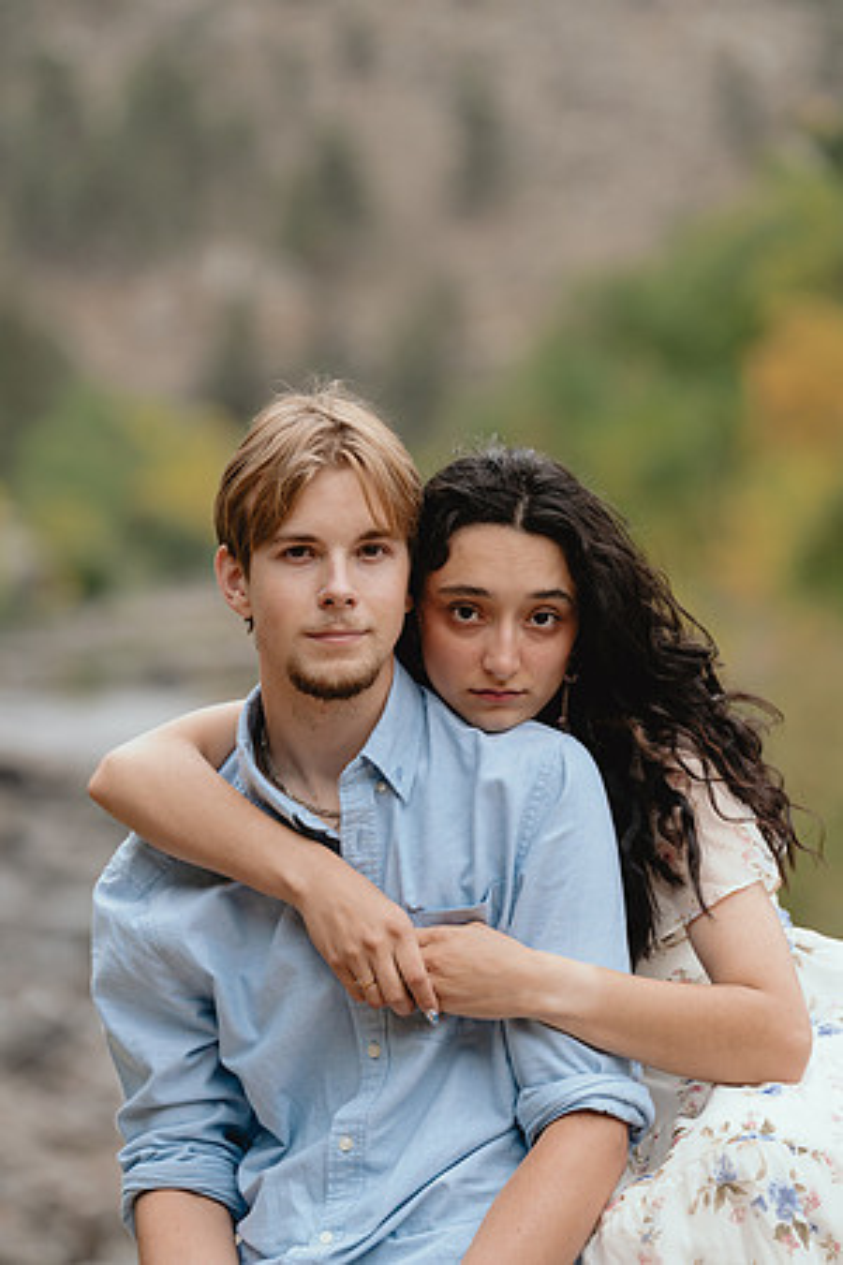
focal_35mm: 154
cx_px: 422
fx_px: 5409
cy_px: 632
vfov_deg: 13.3
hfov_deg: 8.9
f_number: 3.5
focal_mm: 154
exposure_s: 1/250
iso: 320
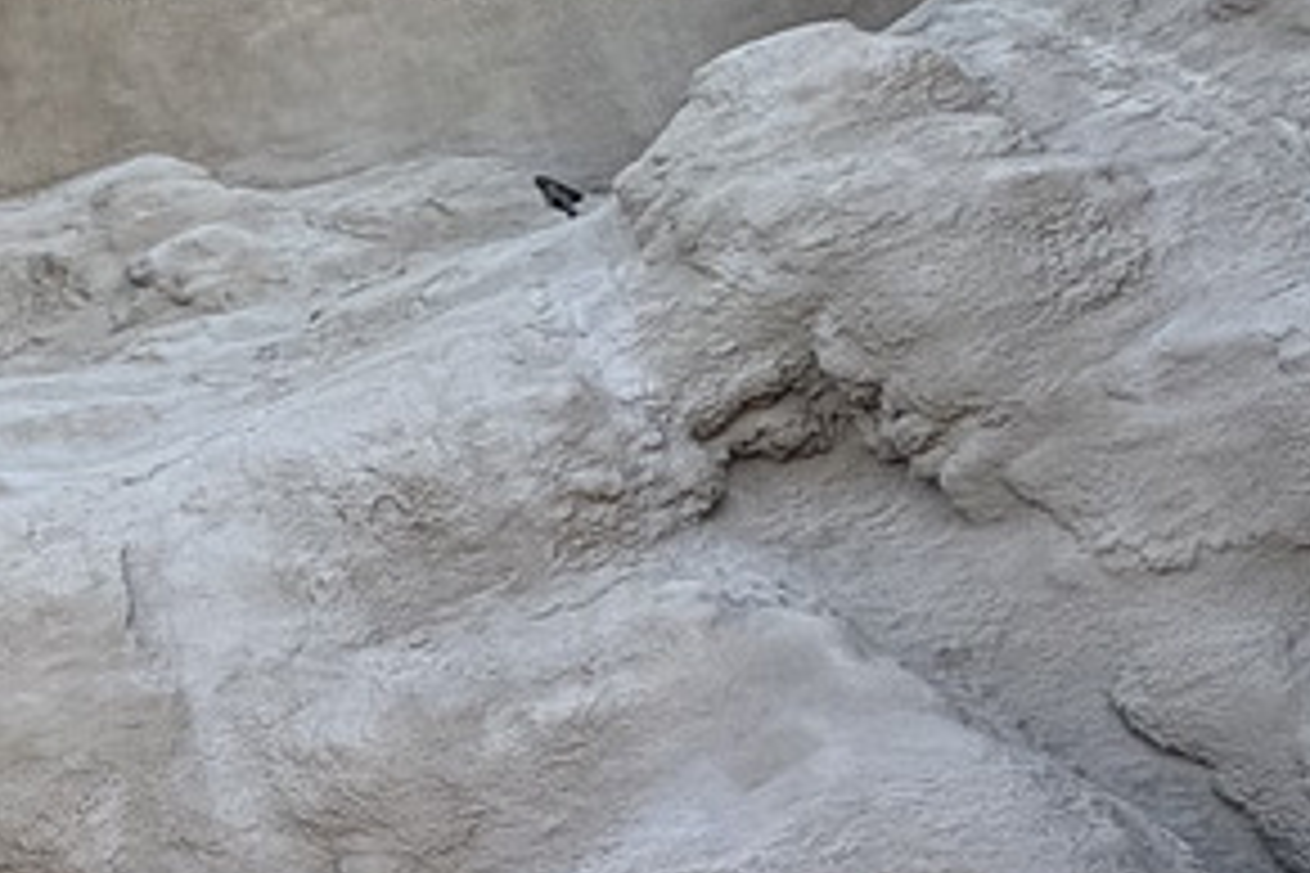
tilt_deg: +32.7
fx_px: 2183
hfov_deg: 24.9
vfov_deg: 22.4
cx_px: -693
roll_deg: +0.4
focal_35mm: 60
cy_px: 662
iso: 64
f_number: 2.2
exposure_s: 1/448
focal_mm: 2.22
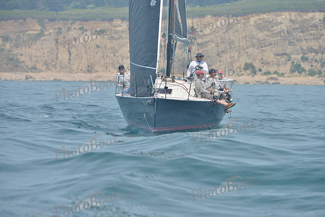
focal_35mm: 240
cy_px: 108
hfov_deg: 8.6
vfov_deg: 5.7
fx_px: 2167
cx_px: 162
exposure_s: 1/1000
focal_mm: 240
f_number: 8
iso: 280
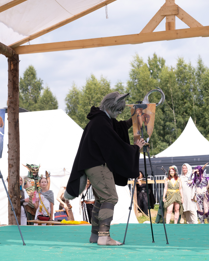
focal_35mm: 83
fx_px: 642
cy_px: 144
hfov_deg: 18.5
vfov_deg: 23.0
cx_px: 105
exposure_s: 1/1250
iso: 200
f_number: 4
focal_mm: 48.5
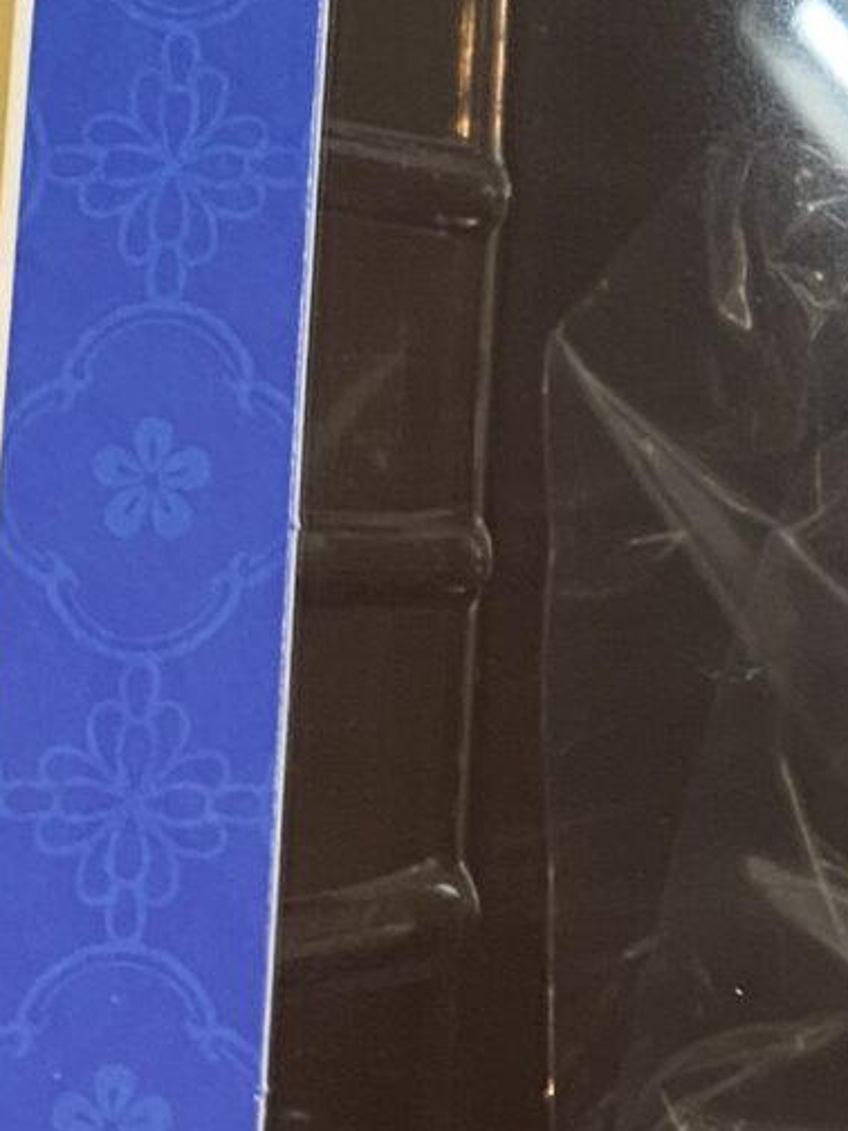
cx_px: 1992
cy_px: -159
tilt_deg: -80.8
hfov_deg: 9.9
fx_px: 4312
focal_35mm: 132
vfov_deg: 14.5
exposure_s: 1/60
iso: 125
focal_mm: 4.25
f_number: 1.8
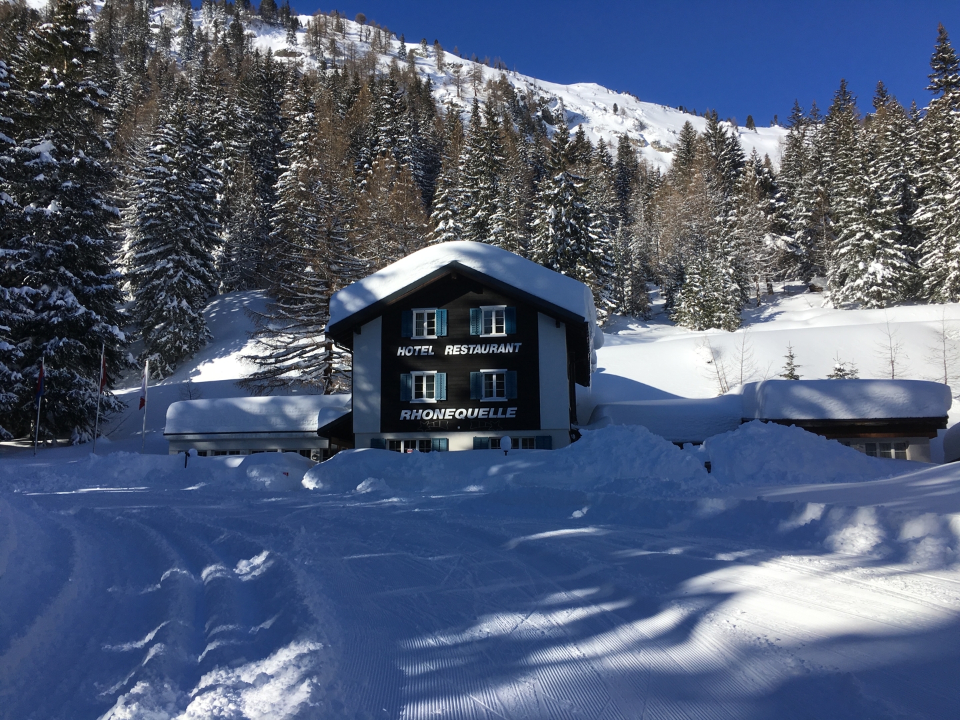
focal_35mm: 29
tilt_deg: +10.4
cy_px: 360
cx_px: 480
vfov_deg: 48.2
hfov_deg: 61.7
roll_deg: -0.1
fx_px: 804
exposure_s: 1/2481
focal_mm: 4.15
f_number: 2.2
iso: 25
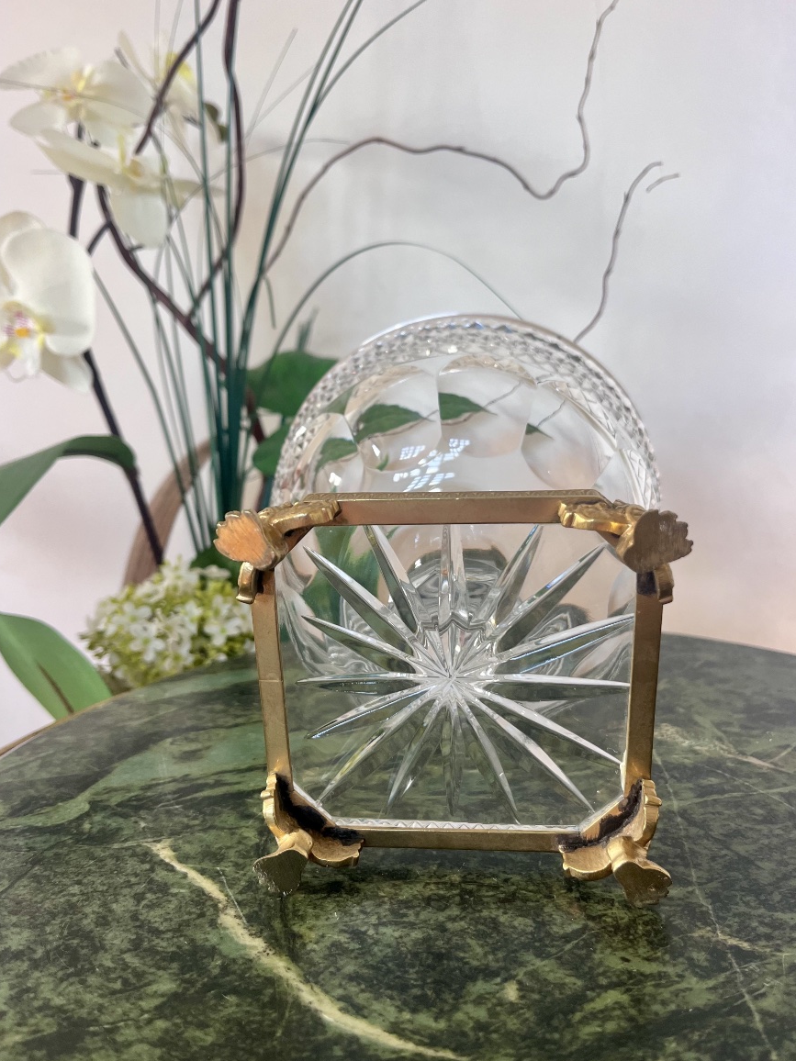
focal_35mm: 27
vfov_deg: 65.3
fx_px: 828
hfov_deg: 51.4
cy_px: 514
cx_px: 396
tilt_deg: -9.6
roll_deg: +0.8
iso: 100
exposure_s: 1/121
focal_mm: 5.1
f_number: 1.6
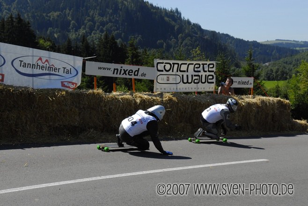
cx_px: 154
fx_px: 437
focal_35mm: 51
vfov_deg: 26.5
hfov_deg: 38.8
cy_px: 103
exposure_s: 1/800
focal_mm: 34
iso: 320
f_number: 7.1
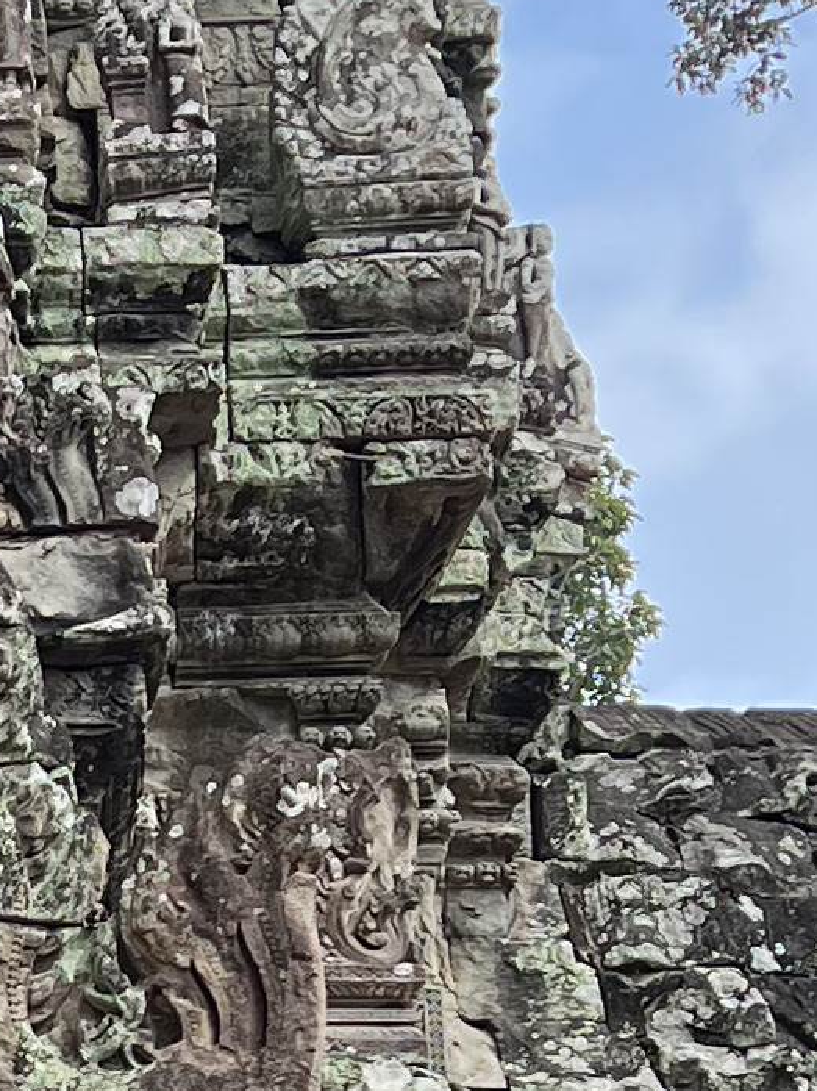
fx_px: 4692
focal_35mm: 149
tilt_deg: +17.3
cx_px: -505
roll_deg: +0.0
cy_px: 1286
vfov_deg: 12.9
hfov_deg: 9.6
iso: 50
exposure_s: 1/982
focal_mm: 5.7
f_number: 1.5
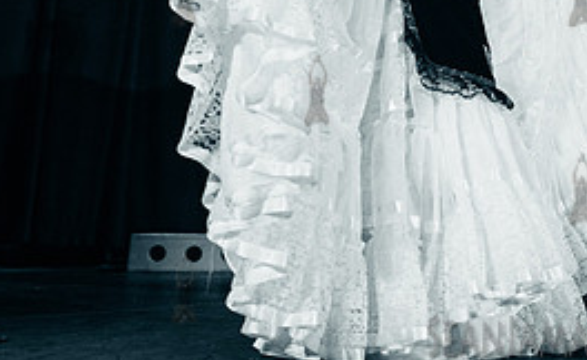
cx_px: 580
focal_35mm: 63
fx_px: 1003
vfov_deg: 19.8
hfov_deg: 30.4
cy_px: 14
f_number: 2.8
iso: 4000
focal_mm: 28
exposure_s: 1/800
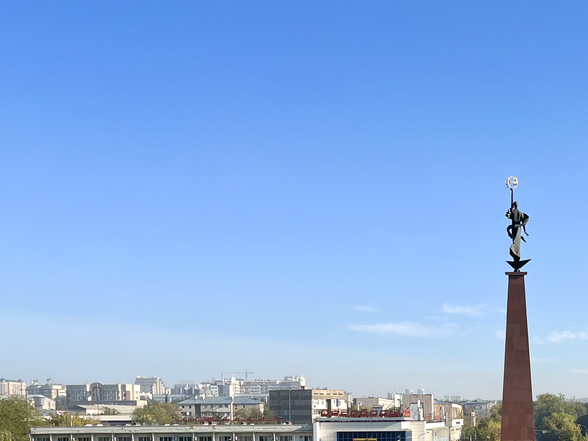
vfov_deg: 23.3
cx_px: 542
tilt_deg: -3.6
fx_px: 1019
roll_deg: +0.7
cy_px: 453
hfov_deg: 30.6
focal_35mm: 60
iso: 50
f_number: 1.6
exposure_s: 1/3311
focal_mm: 5.1
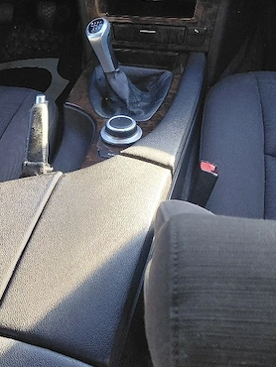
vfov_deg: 34.5
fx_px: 573
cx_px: 47
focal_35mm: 54
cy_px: 74
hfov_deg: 26.5
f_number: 1.8
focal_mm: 4.69
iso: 100
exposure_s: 1/100
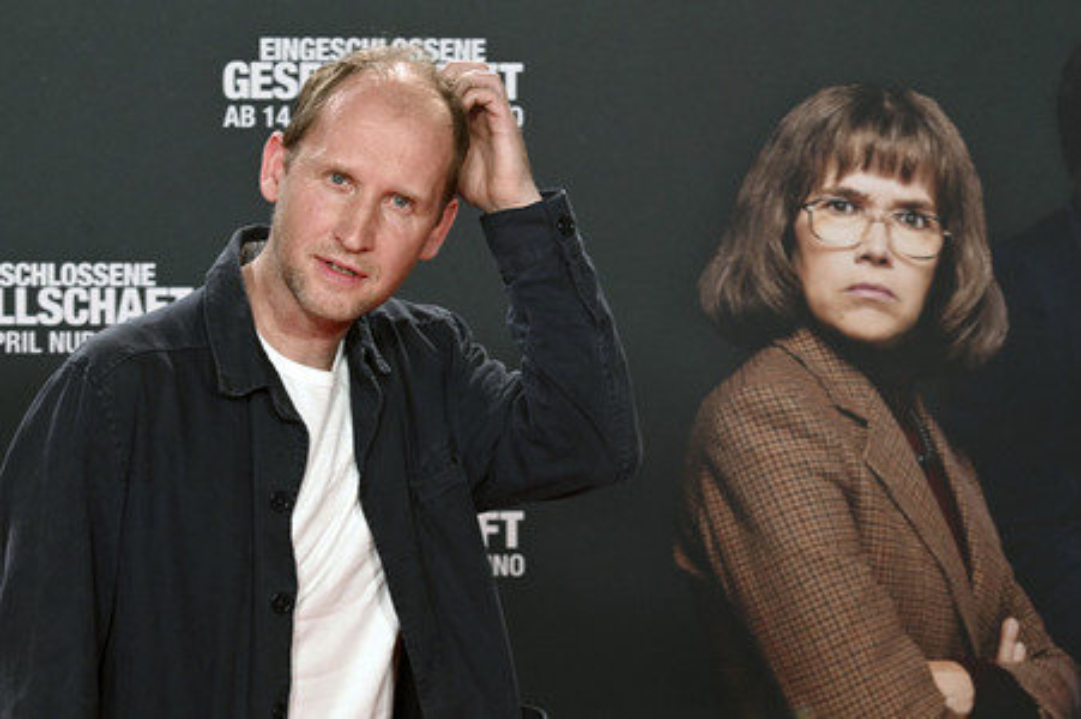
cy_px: 360
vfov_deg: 19.4
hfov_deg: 28.9
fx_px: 2100
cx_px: 540
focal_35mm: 70
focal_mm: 70
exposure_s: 1/180
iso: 3200
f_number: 4
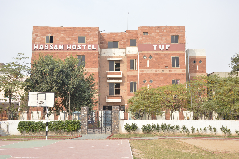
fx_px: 298
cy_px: 80
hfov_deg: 43.6
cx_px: 120
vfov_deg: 29.8
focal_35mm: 45
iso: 100
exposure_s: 1/160
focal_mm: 30
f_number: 8
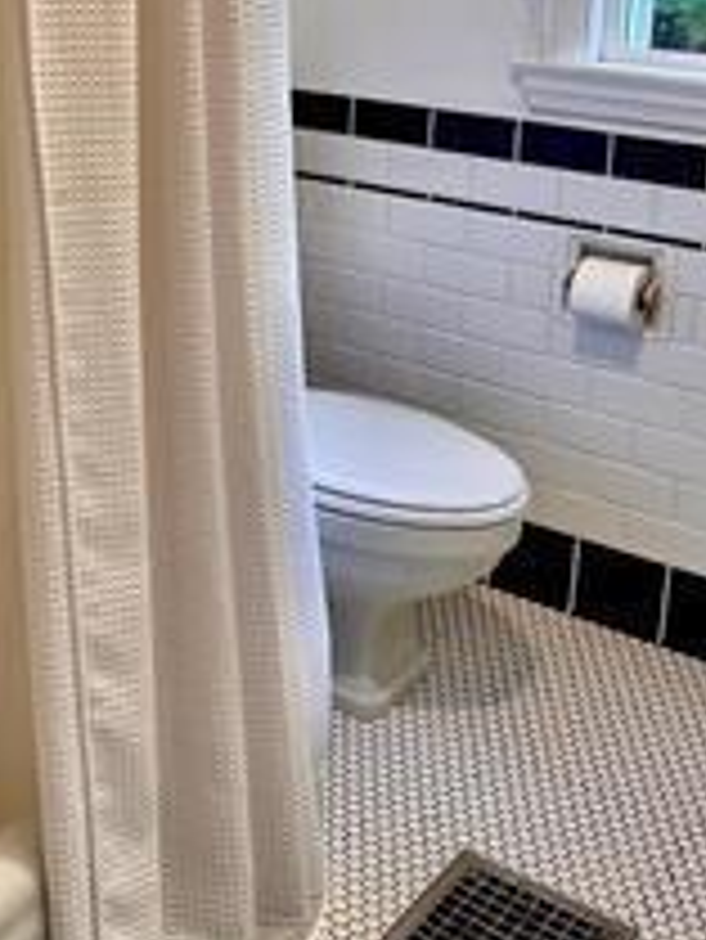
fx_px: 1494
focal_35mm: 55
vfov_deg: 34.0
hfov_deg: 24.9
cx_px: -58
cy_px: 207
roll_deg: +2.4
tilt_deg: -17.2
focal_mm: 6.86
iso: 160
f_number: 1.78
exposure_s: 1/60
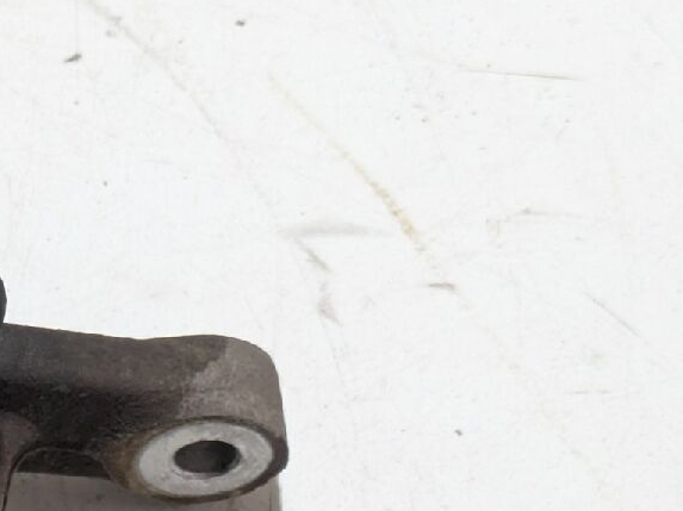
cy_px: 547
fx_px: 3372
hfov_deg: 11.0
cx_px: -437
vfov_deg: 8.6
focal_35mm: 171
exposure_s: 1/50
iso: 100
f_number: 1.89
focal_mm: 5.43
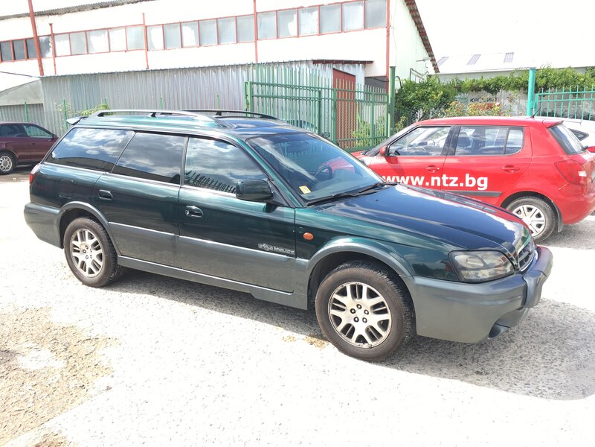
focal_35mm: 29
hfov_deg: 61.7
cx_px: 298
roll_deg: +0.1
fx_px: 498
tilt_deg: -10.5
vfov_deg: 48.2
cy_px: 224
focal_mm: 4.15
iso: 25
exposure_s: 1/334
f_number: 2.2
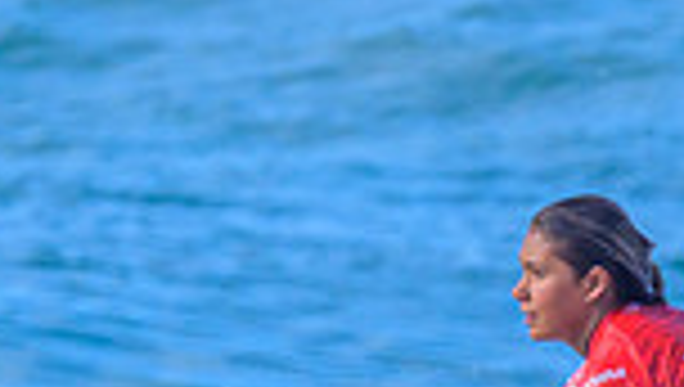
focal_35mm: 4382
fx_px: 79588
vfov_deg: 0.3
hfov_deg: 0.5
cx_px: 536
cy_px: 472
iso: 720
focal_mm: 800
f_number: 6.3
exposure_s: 1/2000
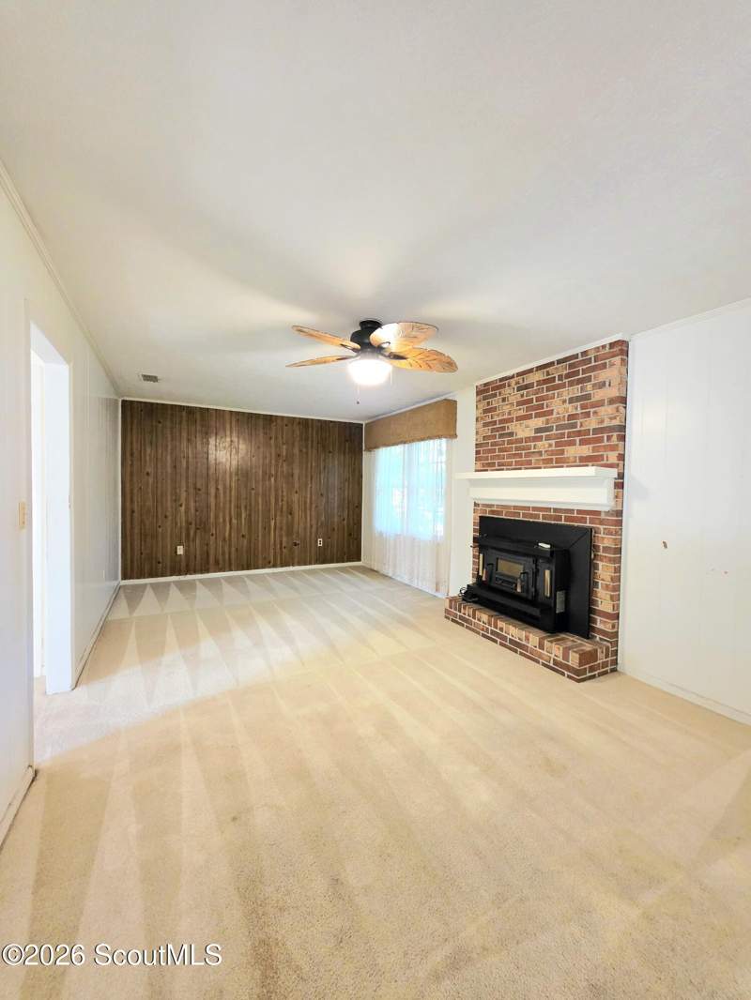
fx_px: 376
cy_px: 500
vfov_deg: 106.2
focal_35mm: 13
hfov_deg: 89.9
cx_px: 376
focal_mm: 2.2
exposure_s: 1/60.2
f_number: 1.9
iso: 640
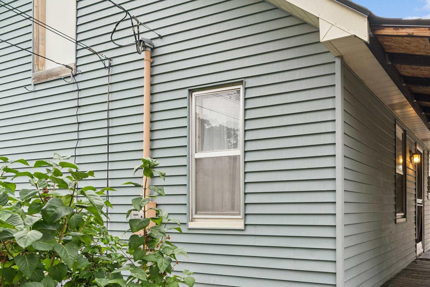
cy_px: 207
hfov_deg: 57.8
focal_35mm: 30
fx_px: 354
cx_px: 344
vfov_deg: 43.0
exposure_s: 1/20
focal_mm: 15.9
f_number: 13
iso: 400
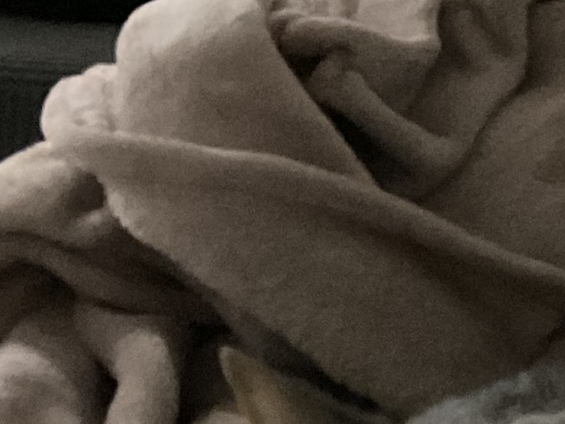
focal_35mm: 158
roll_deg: -3.4
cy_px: 337
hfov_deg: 11.5
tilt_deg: -18.2
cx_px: 1068
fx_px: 2579
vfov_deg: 9.4
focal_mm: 3
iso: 640
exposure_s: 1/15
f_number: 1.8
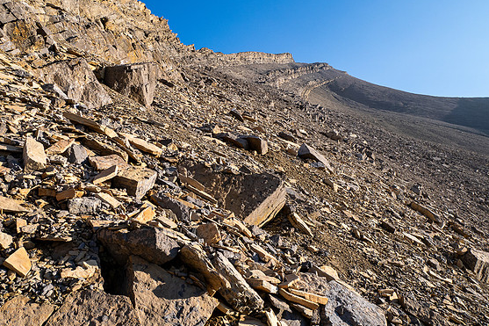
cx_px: 248
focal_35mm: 26
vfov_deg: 49.5
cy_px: 166
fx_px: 353
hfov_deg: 69.4
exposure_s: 1/250
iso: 200
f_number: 8
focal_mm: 12
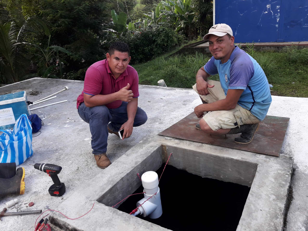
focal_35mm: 28
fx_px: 249
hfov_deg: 63.4
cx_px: 154
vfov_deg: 49.7
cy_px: 116
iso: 40
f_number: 1.9
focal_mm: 3.7
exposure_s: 1/188
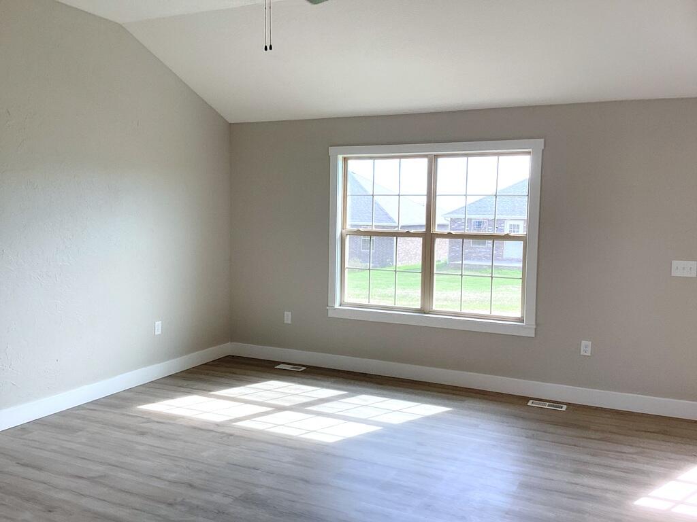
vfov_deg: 45.4
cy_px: 261
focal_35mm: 31
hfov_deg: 58.4
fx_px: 624
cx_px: 348
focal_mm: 3.3
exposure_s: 1/120
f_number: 2.4
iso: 25
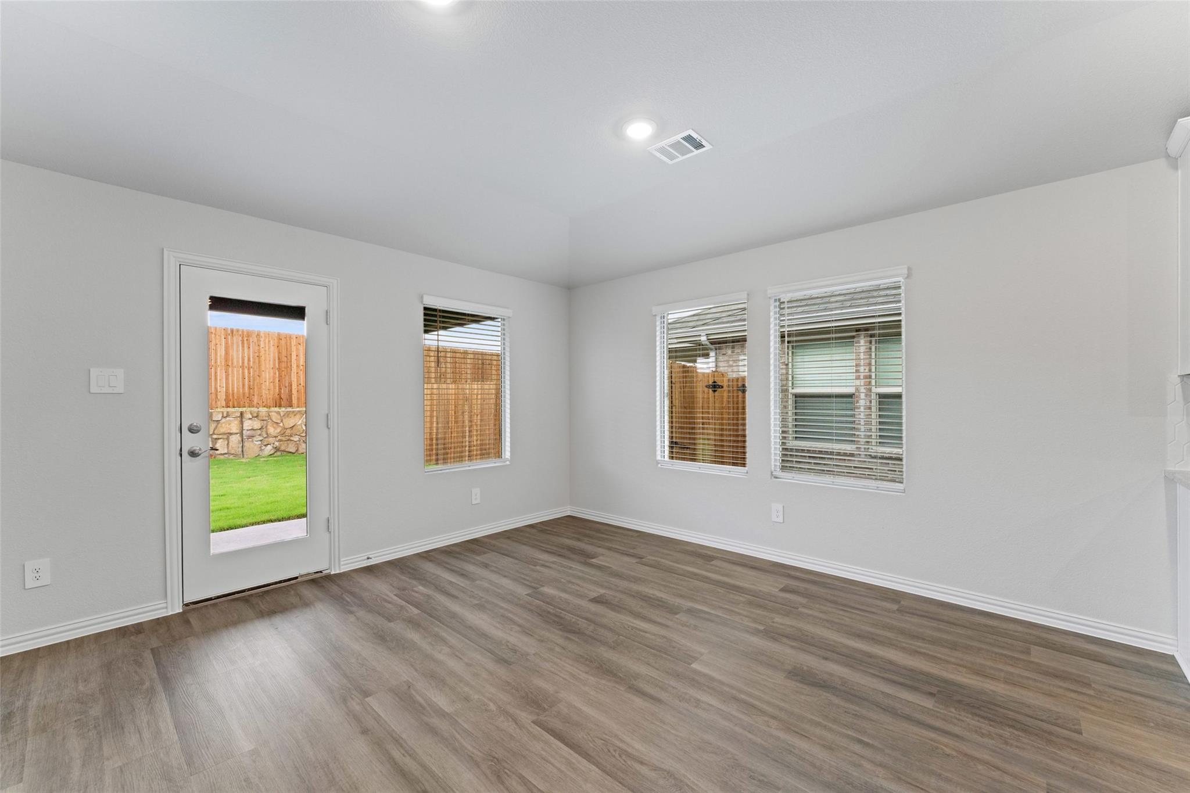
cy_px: 396
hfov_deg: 104.3
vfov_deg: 81.2
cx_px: 595
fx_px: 463
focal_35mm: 14
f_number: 9
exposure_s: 1/4
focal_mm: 14
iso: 640
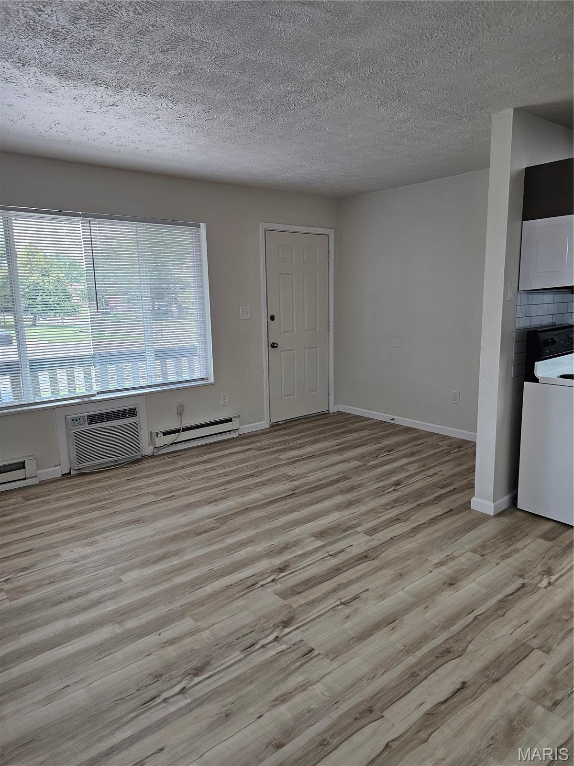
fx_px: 509
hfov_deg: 58.9
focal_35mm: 23
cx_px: 287
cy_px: 383
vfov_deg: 73.9
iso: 100
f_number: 1.7
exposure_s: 1/120
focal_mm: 6.3
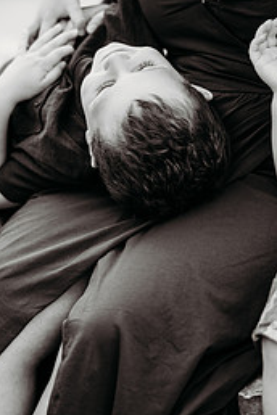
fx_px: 1166
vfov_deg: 20.0
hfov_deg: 13.5
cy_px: 87
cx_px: 105
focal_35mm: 101
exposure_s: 1/2000
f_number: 1.8
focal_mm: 58
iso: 200
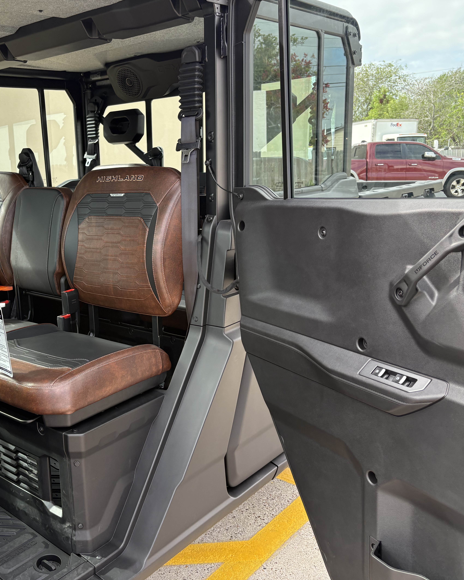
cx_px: 124
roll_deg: +2.1
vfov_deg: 52.8
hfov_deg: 42.2
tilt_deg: -8.2
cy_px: 289
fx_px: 584
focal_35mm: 34
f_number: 1.6
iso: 64
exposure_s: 1/496
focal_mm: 5.96
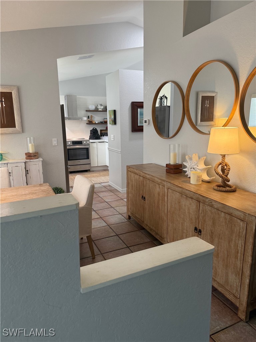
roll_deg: +1.4
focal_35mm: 24
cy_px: 171
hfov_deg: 56.8
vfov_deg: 71.6
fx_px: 237
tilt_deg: -11.5
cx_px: 128
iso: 200
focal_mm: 6.76
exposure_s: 1/120
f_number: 1.78
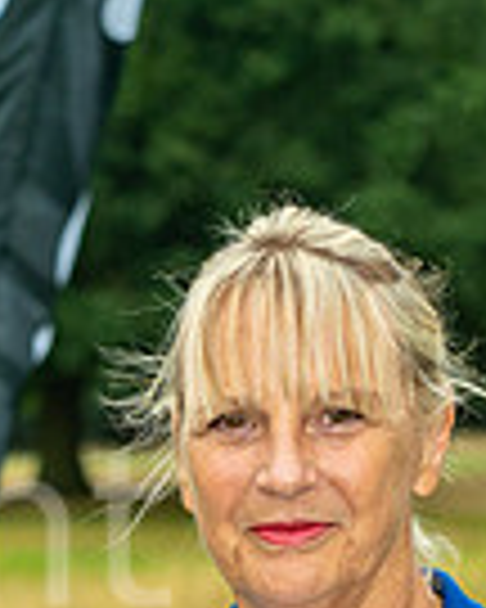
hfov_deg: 4.4
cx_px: 18
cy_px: 855
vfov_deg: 5.5
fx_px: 6329
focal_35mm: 352
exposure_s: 1/160
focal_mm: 70
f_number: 5.6
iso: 200
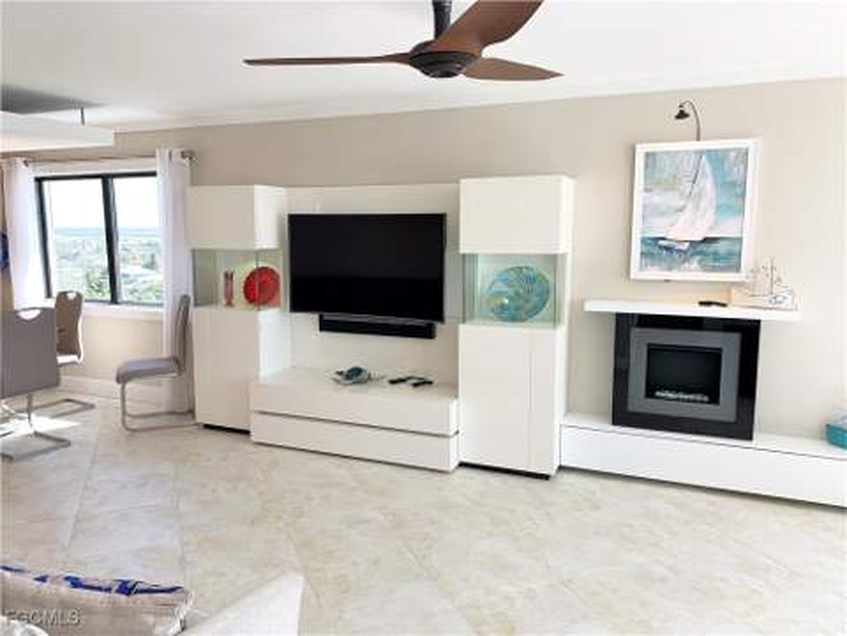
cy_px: 318
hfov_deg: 67.3
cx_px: 424
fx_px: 636
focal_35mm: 26
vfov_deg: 53.1
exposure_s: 1/120
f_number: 1.8
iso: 32
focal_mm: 4.25
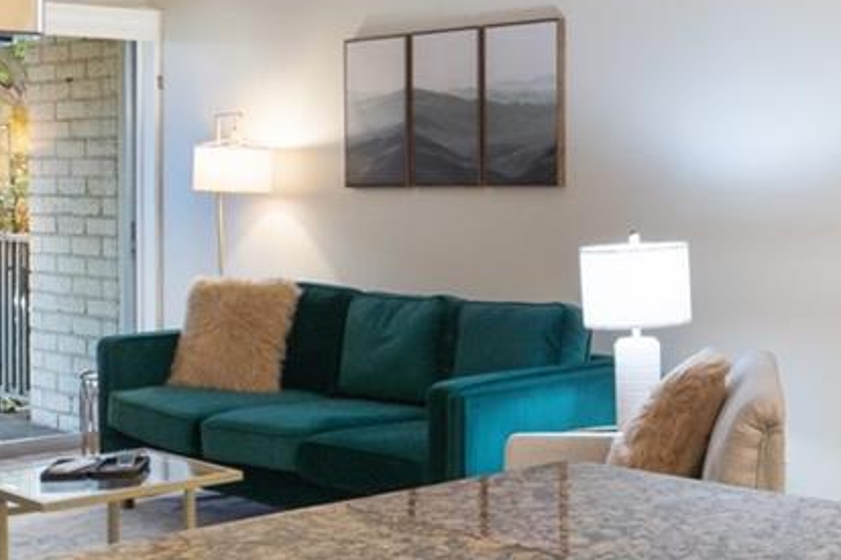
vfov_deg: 21.2
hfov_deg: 30.7
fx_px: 1493
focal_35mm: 64
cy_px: 214
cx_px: 676
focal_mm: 11
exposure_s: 1/2.5
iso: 250
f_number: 7.1
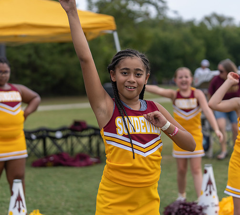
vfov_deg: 19.5
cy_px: 108
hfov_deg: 21.7
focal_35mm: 84
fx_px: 626
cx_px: 118
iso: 80
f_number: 2.8
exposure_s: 1/1250
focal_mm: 70
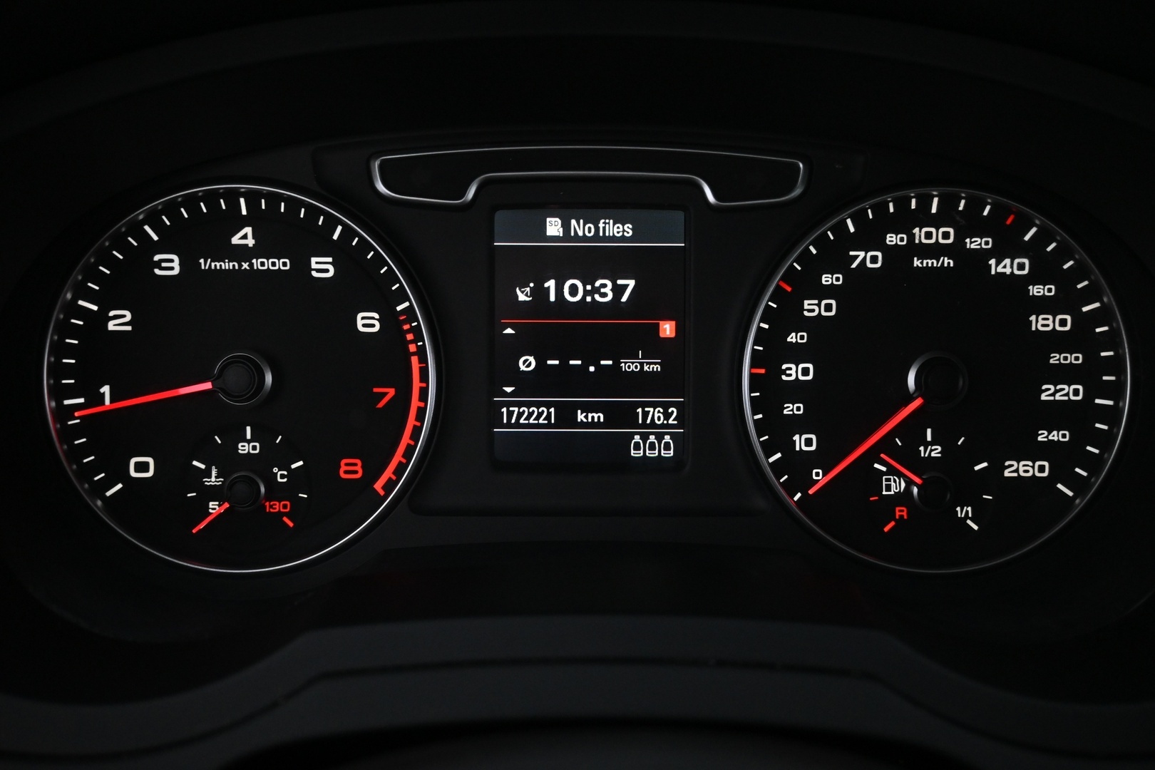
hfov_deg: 56.1
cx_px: 578
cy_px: 385
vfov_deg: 39.1
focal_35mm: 34
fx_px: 1083
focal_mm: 22.5
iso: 2800
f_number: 4
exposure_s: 1/40
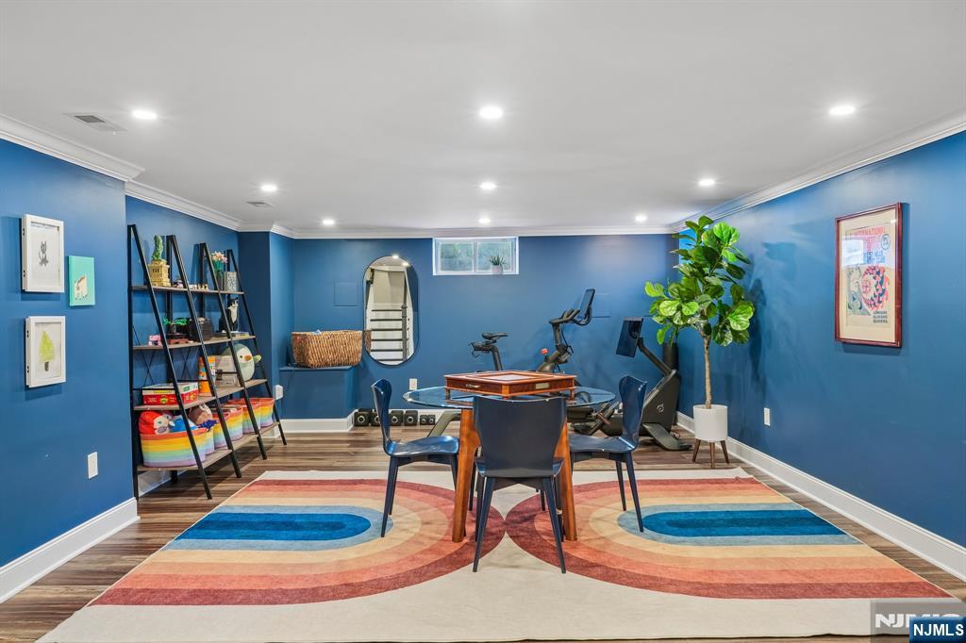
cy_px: 322
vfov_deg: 50.4
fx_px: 684
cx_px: 483
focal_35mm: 26
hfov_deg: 70.5
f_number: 9
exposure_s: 1/2
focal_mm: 25.5
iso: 400
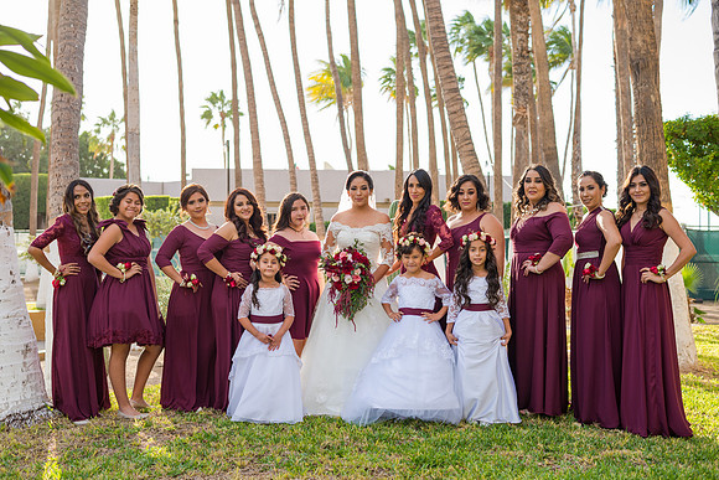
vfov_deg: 27.0
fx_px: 999
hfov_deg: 39.6
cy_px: 240
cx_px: 360
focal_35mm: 50
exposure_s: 1/250
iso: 125
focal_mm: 50
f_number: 4
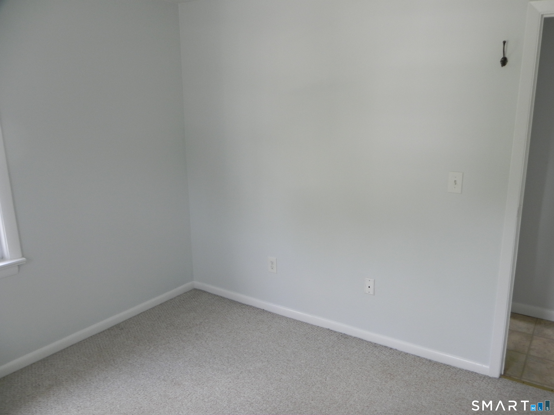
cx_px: 277
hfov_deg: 61.7
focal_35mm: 29
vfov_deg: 48.2
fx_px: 464
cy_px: 208
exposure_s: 1/30
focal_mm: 5.2
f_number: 2.8
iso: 190
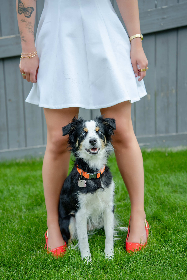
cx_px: 94
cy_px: 140
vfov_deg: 38.2
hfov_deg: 26.0
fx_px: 405
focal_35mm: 52
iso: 100
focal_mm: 52
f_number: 2.8
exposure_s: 1/640
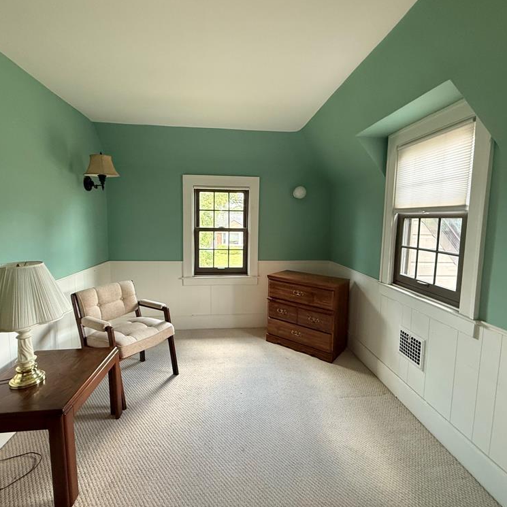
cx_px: 257
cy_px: 248
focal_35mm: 17
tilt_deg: -4.9
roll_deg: -2.3
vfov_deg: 84.0
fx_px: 282
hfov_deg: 84.0
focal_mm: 2.22
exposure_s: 1/60
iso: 400
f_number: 2.2
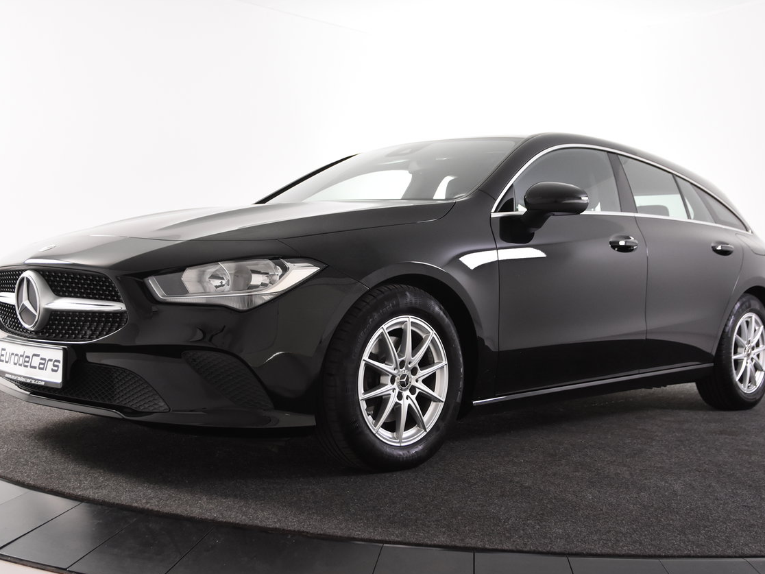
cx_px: 378
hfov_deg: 43.8
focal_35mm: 43
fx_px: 950
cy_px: 288
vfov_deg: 33.6
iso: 1600
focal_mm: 26
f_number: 4.5
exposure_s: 1/80
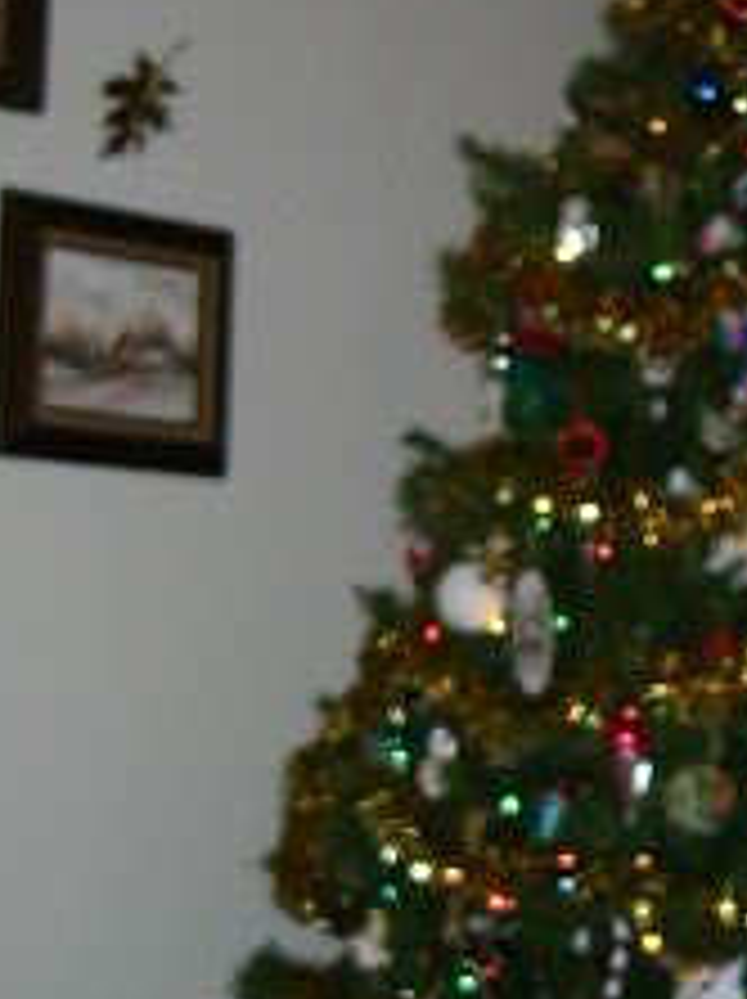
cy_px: 549
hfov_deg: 14.4
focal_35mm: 101
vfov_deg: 19.5
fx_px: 2912
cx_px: 774
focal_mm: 5.8
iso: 100
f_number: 2.8
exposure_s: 1/60
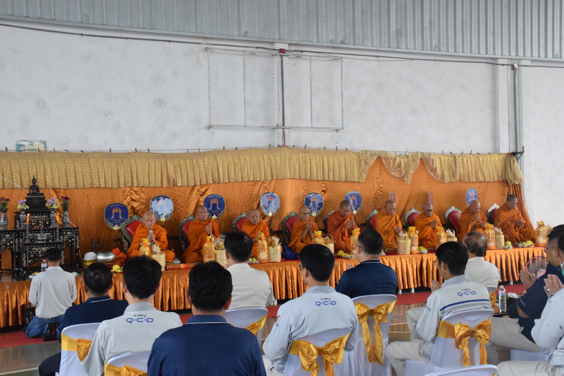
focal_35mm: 48
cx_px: 282
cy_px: 188
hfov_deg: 41.1
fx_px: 752
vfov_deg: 28.1
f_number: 22
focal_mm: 32
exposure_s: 1/50
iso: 2200
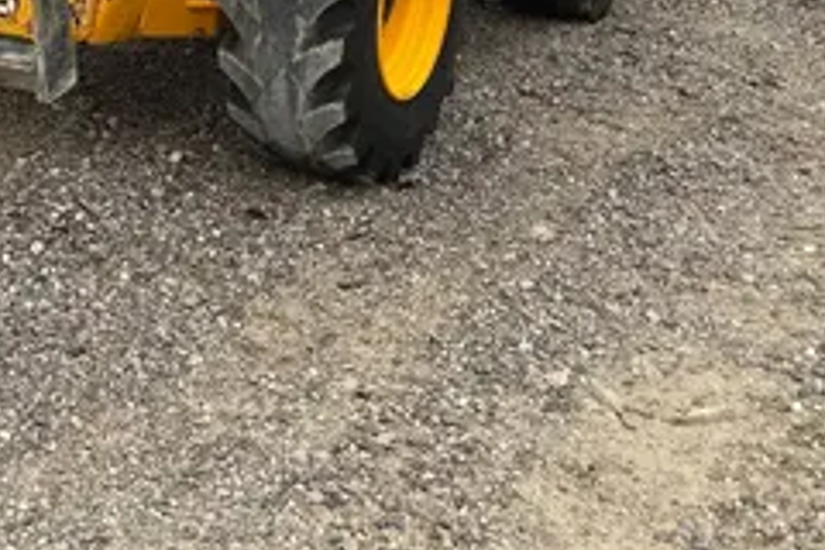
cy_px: -143
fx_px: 1421
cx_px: 3
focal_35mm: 62
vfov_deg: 20.3
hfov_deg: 30.2
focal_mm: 4.2
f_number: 1.6
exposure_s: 1/312
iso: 32
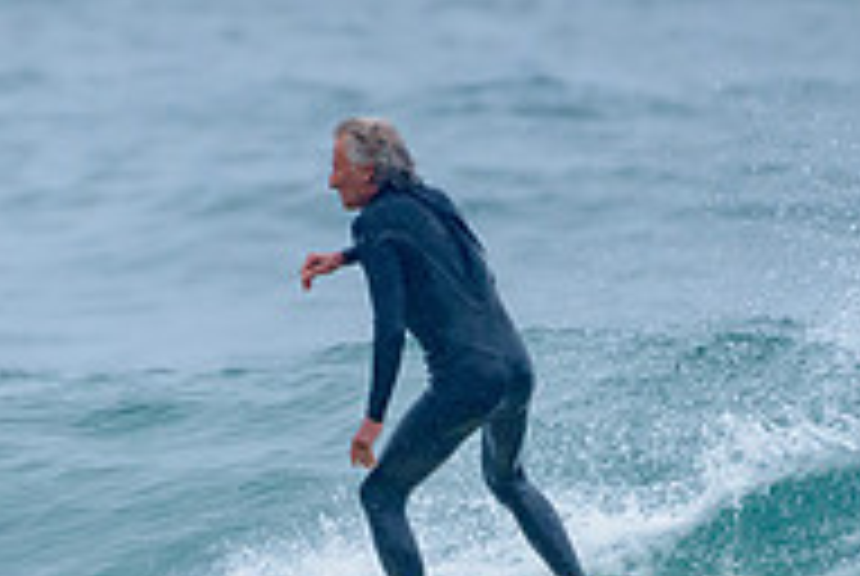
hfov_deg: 1.1
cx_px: 183
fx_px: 44478
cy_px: 712
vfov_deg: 0.7
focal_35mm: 1859
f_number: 5.6
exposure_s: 1/1000
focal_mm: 500
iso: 1100
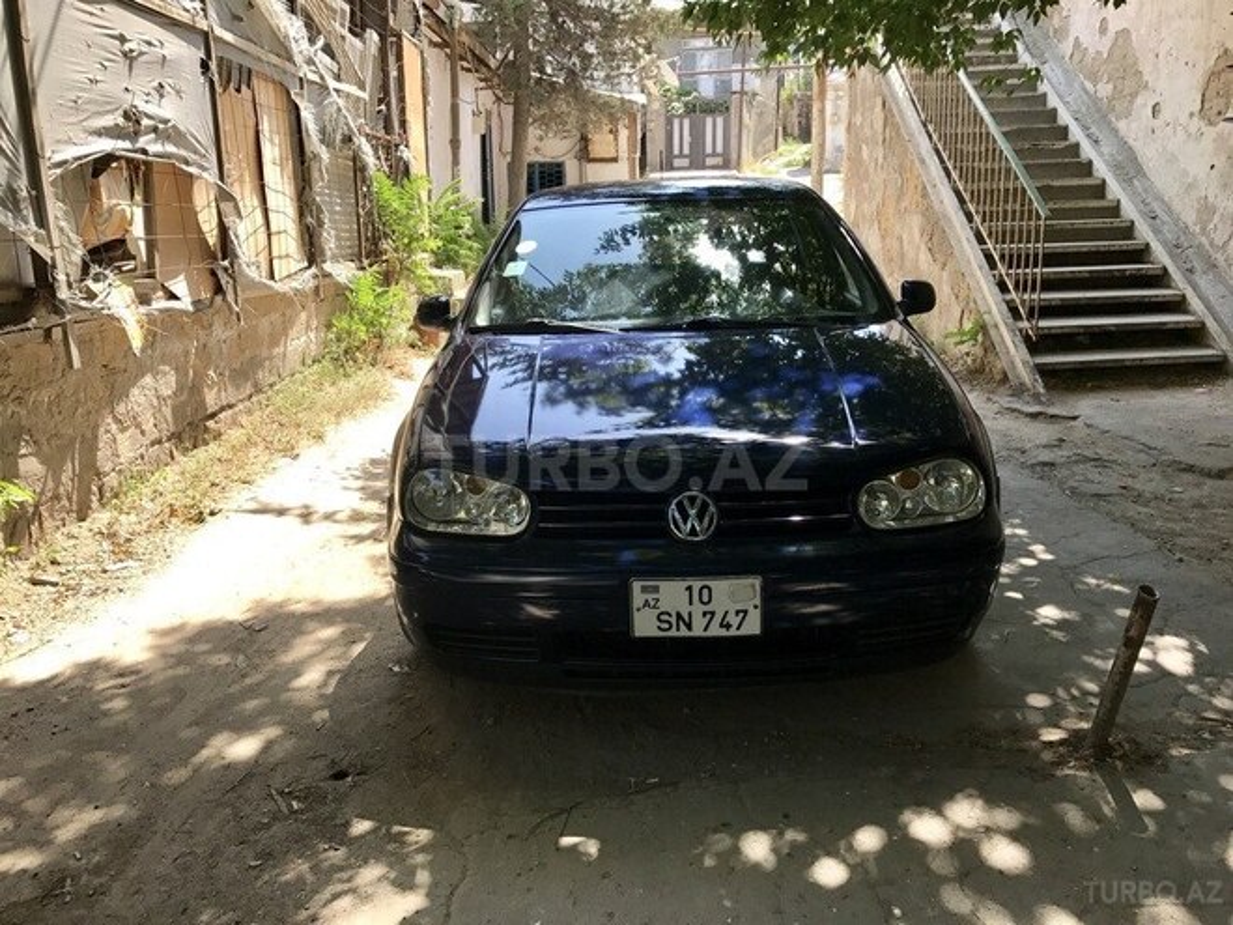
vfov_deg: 49.7
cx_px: 616
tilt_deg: -11.4
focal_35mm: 28
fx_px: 997
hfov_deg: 63.4
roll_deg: +0.5
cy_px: 462
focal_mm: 3.99
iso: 20
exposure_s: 1/501
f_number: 1.8
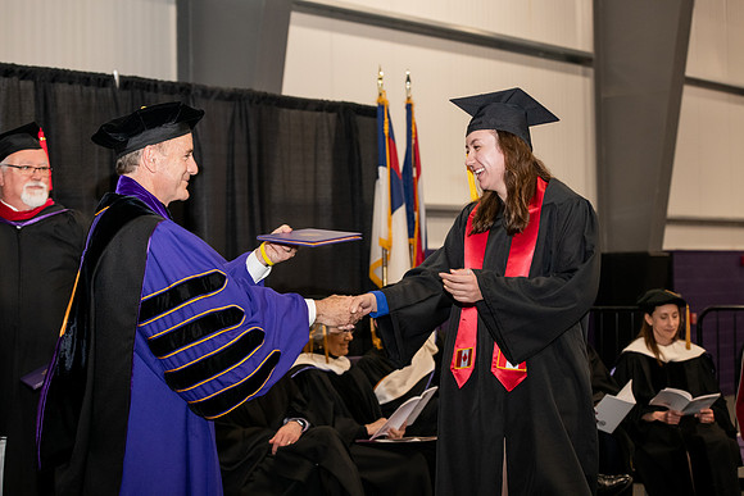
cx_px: 372
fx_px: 1447
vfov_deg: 19.5
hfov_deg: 28.8
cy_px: 248
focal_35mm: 70
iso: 2000
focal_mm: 70
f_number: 5
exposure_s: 1/200
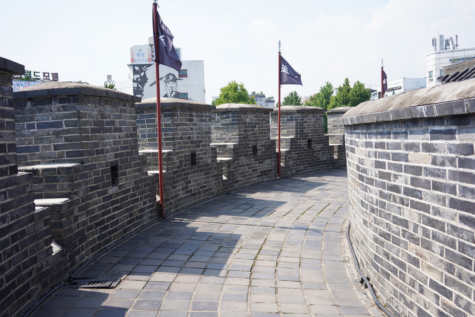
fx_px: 462
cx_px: 238
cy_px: 158
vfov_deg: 37.9
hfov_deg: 54.4
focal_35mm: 35
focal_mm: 35
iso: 100
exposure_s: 1/125
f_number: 8
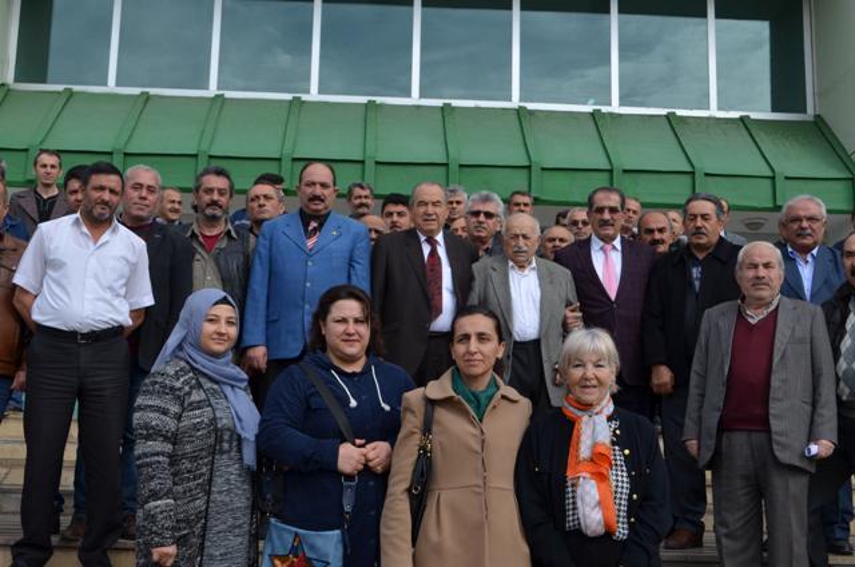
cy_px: 284
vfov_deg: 28.0
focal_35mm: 48
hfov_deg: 41.2
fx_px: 1138
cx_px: 428
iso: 140
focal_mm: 32
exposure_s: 1/250
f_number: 8
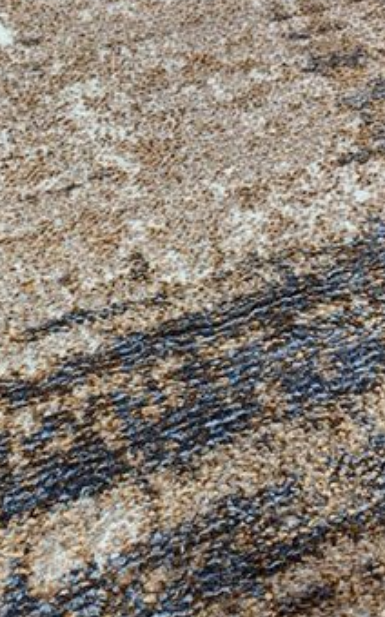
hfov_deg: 31.8
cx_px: 153
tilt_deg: -57.4
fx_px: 673
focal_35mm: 40
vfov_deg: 49.2
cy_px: 348
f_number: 1.8
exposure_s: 1/106
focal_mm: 4.25
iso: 100
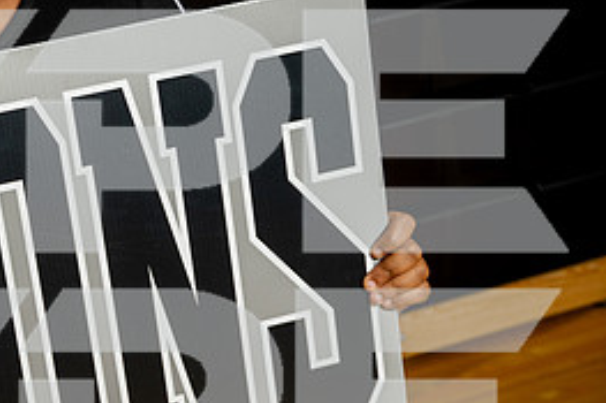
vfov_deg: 18.1
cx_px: -18
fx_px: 1262
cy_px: 132
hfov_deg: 25.5
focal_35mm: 75
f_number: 5.6
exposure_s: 1/250
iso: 200
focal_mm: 34
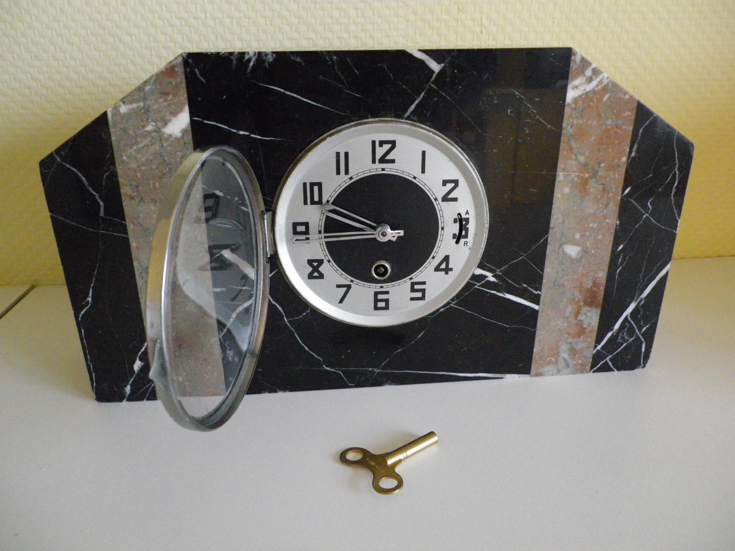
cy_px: 276
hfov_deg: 63.4
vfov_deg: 49.7
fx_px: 595
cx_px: 368
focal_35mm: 28
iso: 640
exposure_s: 1/60
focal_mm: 4.9
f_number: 2.6
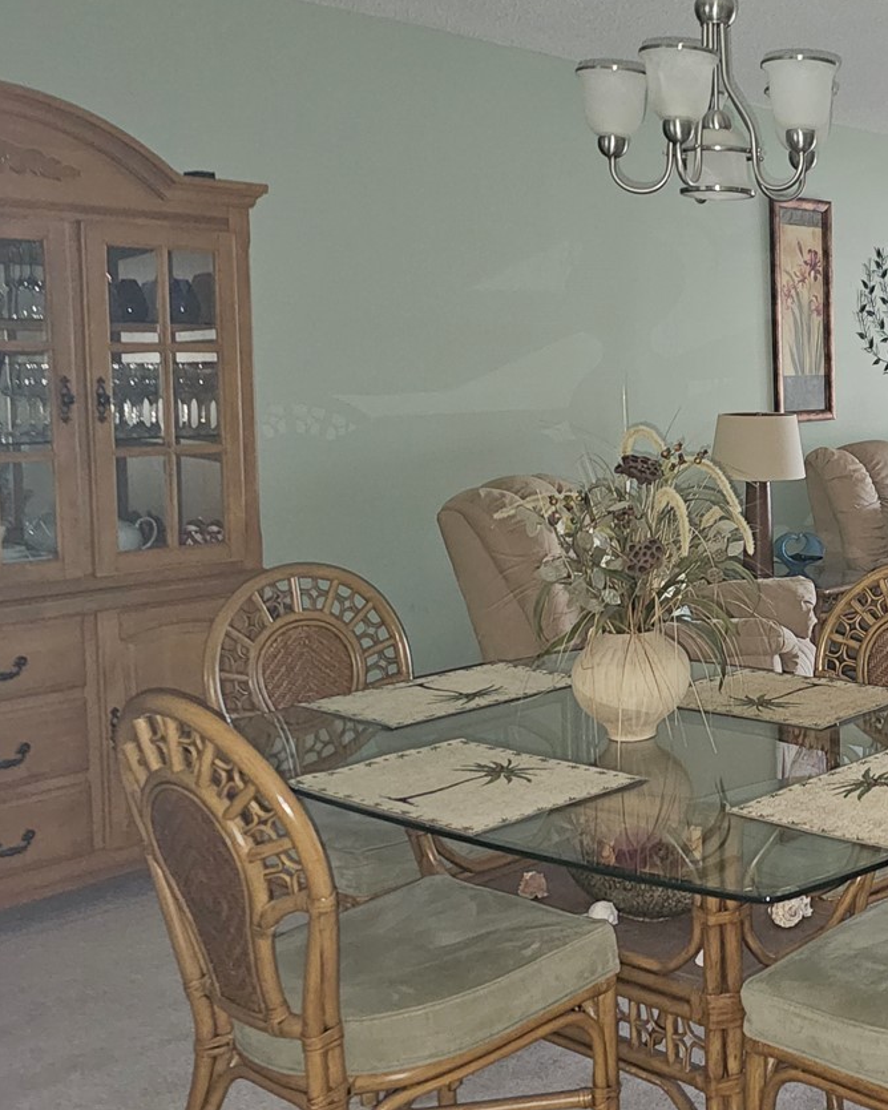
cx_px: 935
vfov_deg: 42.8
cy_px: 463
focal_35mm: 43
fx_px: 1413
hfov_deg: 31.6
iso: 200
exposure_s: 1/9.99
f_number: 1.7
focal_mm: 6.3
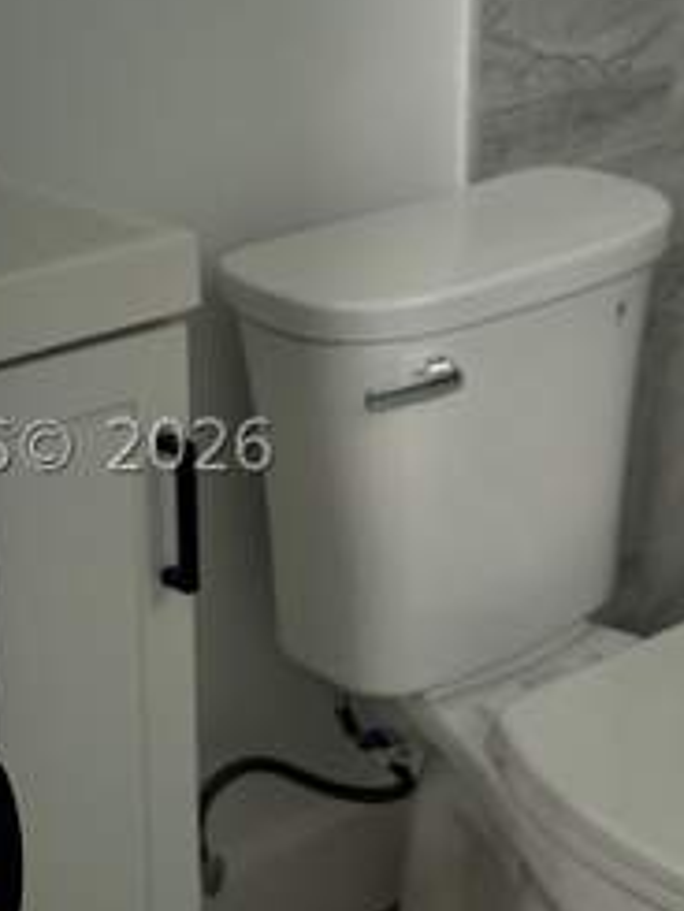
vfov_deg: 28.5
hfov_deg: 21.5
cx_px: 186
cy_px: 446
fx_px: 1790
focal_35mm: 68
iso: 125
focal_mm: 5.7
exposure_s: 1/121
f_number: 1.5
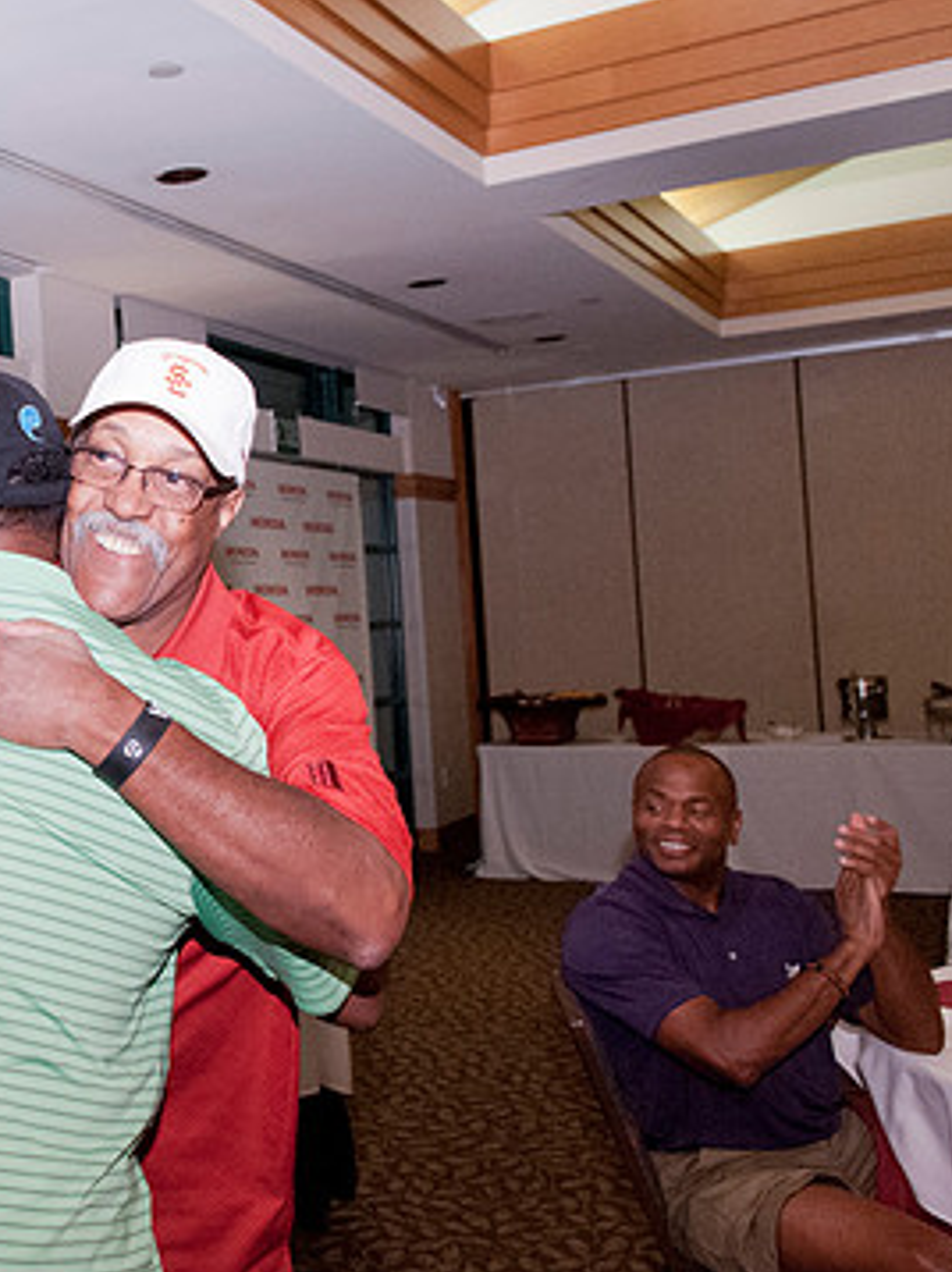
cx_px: -113
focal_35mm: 43
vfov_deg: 43.8
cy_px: 564
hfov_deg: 29.9
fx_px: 1579
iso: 1250
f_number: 4.5
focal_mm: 17
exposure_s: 1/100
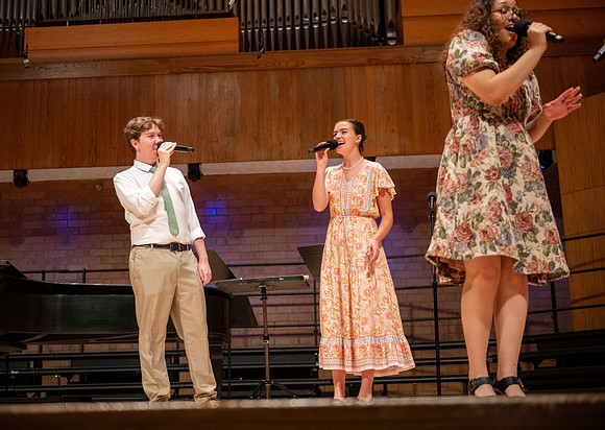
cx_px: 283
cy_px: 215
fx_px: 931
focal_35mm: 54
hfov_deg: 36.0
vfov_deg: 26.0
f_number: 2.8
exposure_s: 1/640
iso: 2500
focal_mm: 52
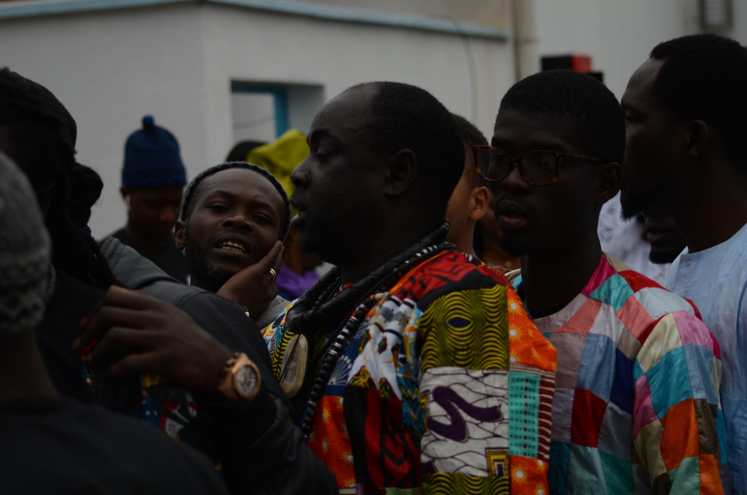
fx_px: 2174
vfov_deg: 13.0
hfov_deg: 19.5
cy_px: 248
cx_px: 374
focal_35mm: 105
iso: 100
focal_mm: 70
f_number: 4
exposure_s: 1/200
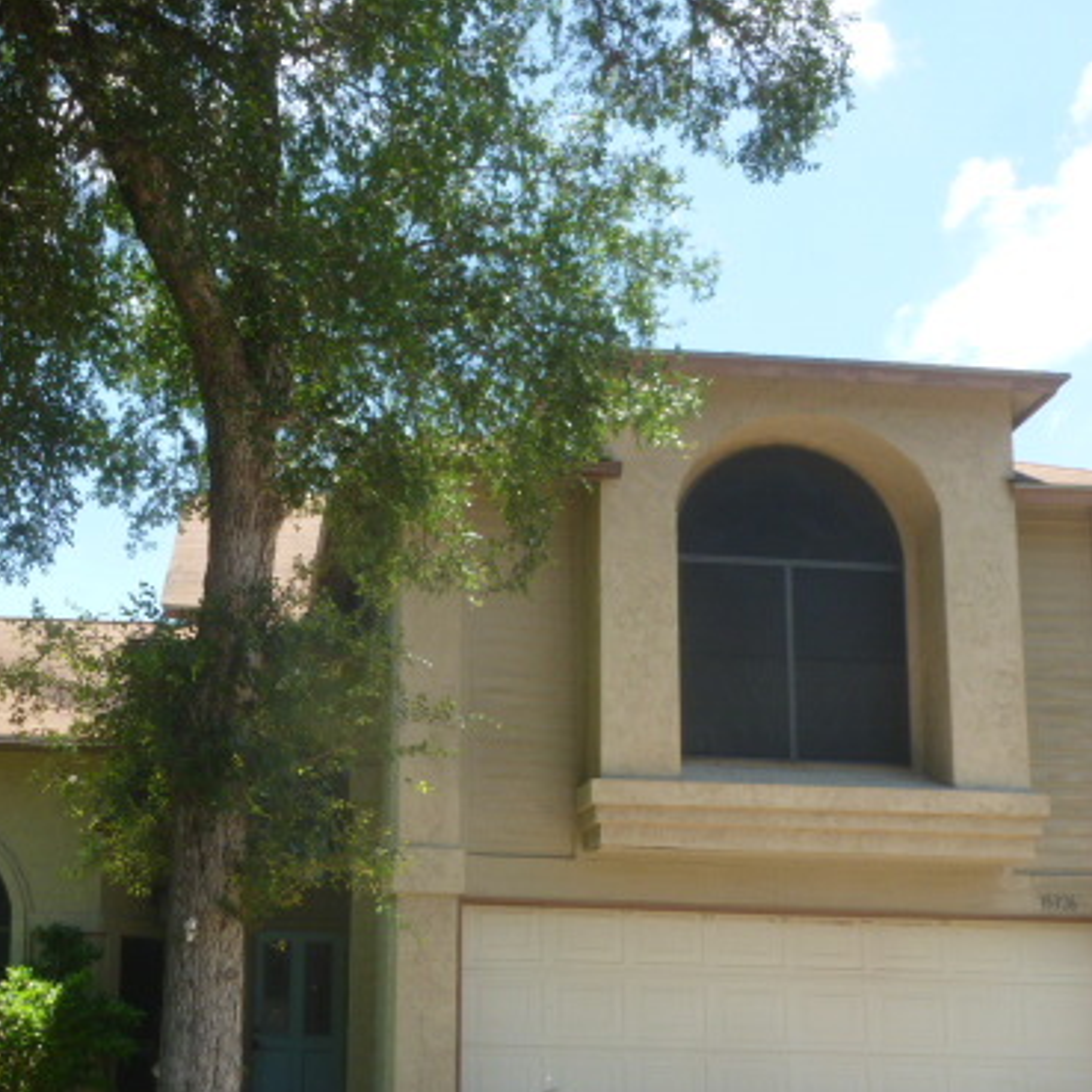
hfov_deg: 36.2
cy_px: 701
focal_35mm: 46
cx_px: 317
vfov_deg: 36.5
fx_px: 1642
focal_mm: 5.4
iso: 100
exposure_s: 1/320
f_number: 3.4
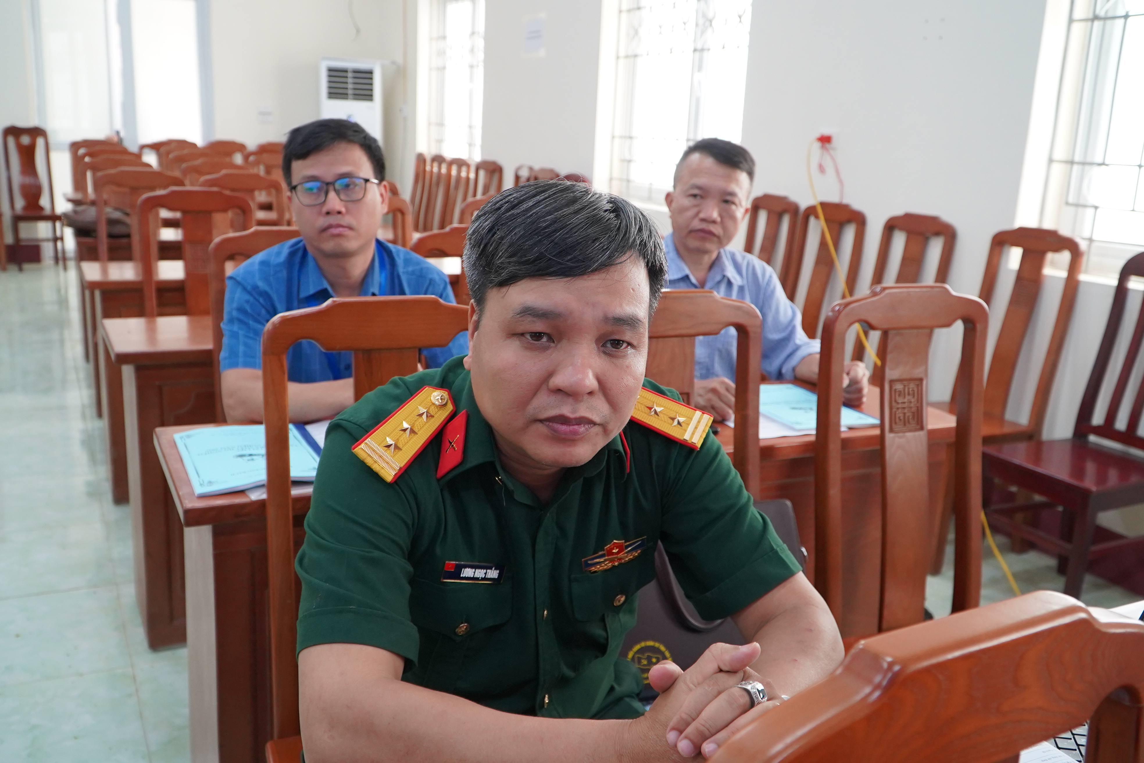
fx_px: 953
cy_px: 382
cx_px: 572
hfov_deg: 61.9
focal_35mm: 30
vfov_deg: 43.6
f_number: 4
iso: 1600
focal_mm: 20
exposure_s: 1/160
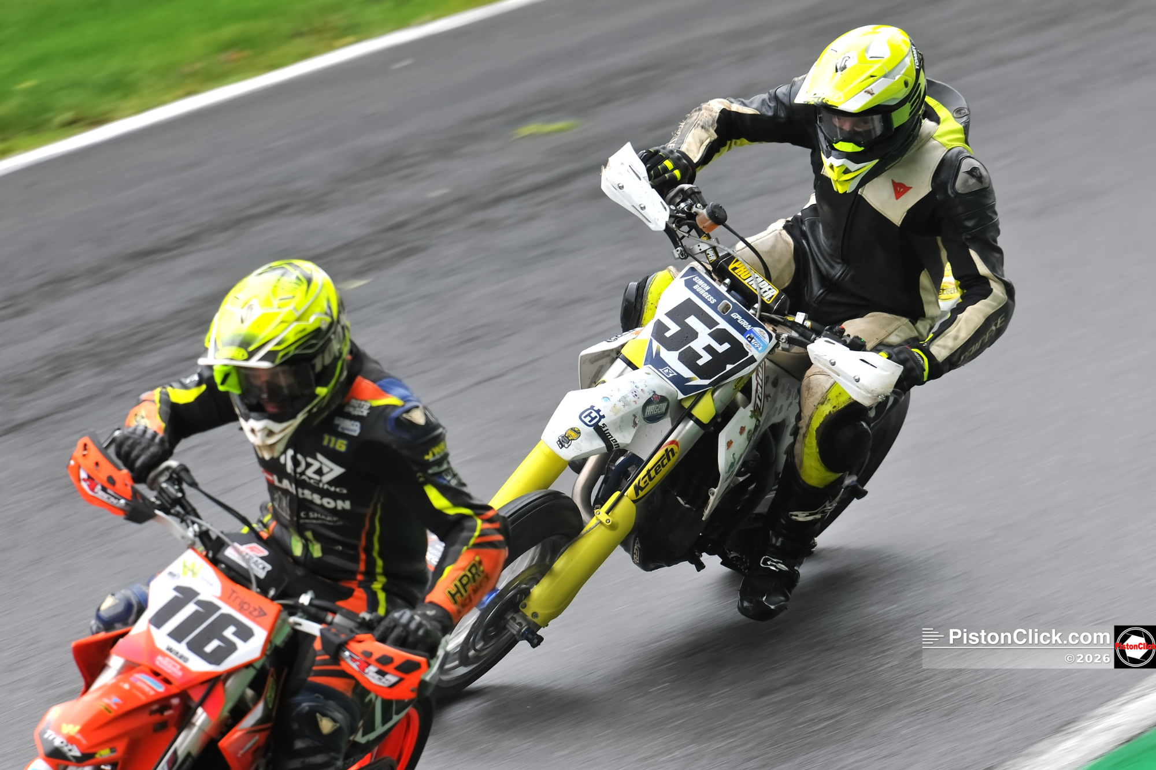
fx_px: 9632
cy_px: 385
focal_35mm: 300
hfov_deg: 6.9
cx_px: 578
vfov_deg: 4.6
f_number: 5.6
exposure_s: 1/250
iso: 450
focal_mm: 300
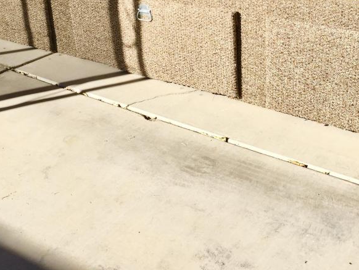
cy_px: 38
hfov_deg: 37.3
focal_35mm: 51
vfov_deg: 27.7
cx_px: 214
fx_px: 529
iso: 32
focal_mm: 4.15
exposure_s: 1/1522
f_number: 2.2
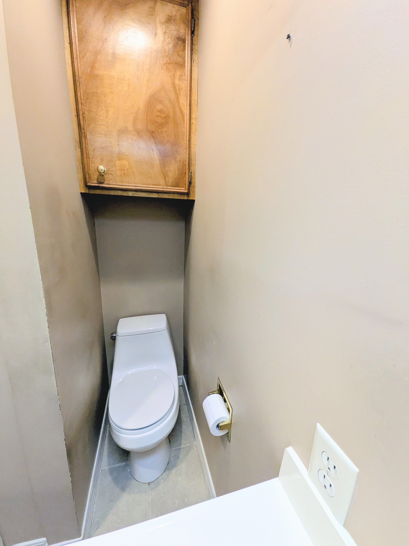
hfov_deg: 85.7
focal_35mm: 14
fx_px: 221
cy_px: 273
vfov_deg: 102.1
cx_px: 204
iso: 501
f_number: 2.2
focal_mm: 1.85
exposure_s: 1/60
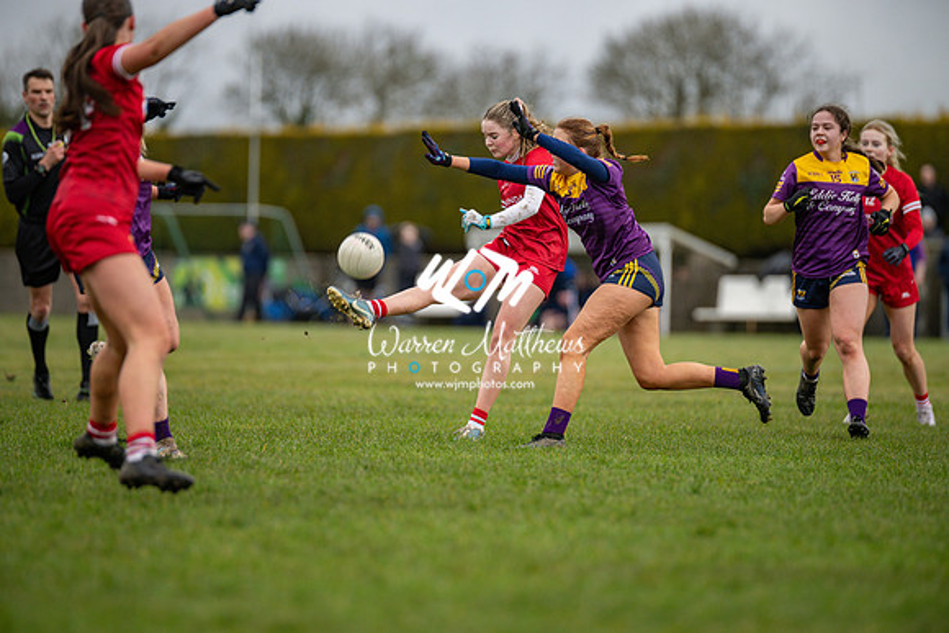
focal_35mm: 300
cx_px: 474
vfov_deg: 4.6
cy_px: 316
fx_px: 7910
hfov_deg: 6.9
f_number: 2.8
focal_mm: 300
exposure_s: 1/1000
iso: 560
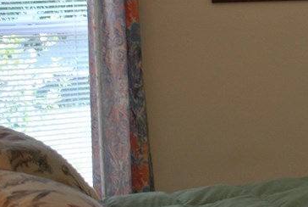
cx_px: 388
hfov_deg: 17.9
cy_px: 59
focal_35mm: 107
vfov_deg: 12.8
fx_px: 917
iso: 200
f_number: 4
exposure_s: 1/30
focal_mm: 24
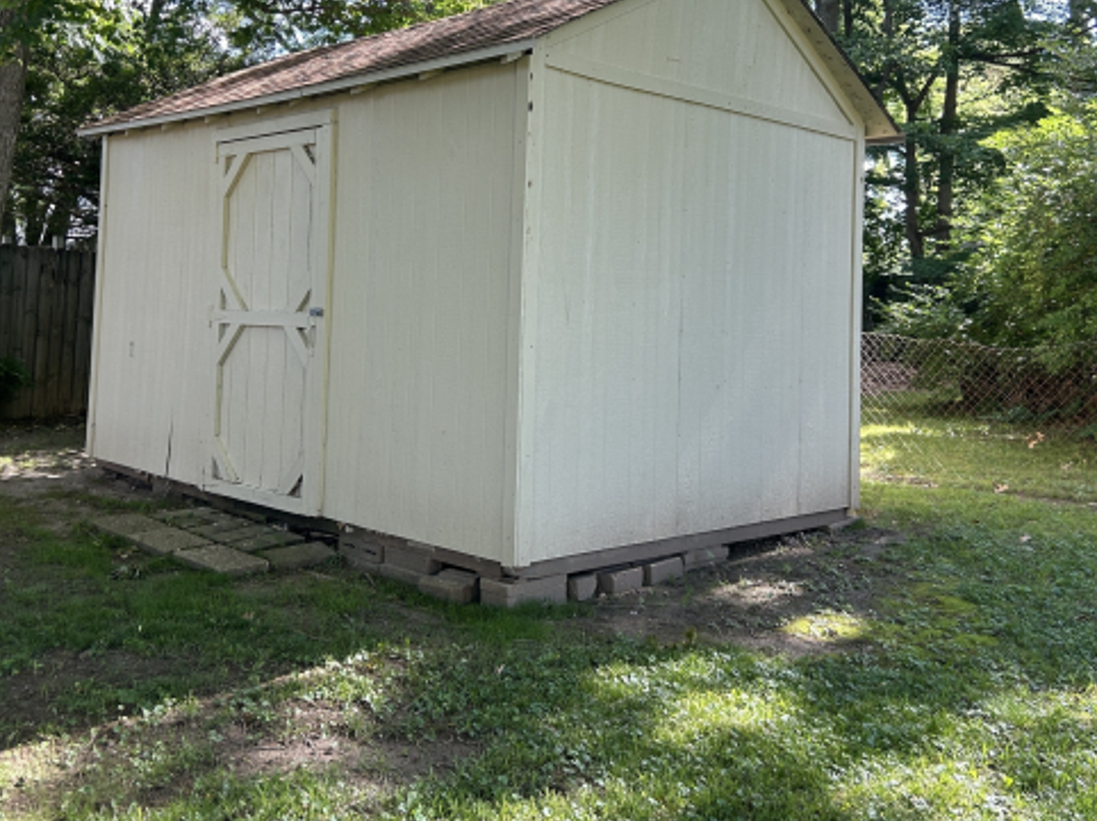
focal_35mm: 36
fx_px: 1140
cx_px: 513
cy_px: 257
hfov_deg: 51.3
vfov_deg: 39.0
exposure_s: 1/260
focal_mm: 5.7
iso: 40
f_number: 1.5
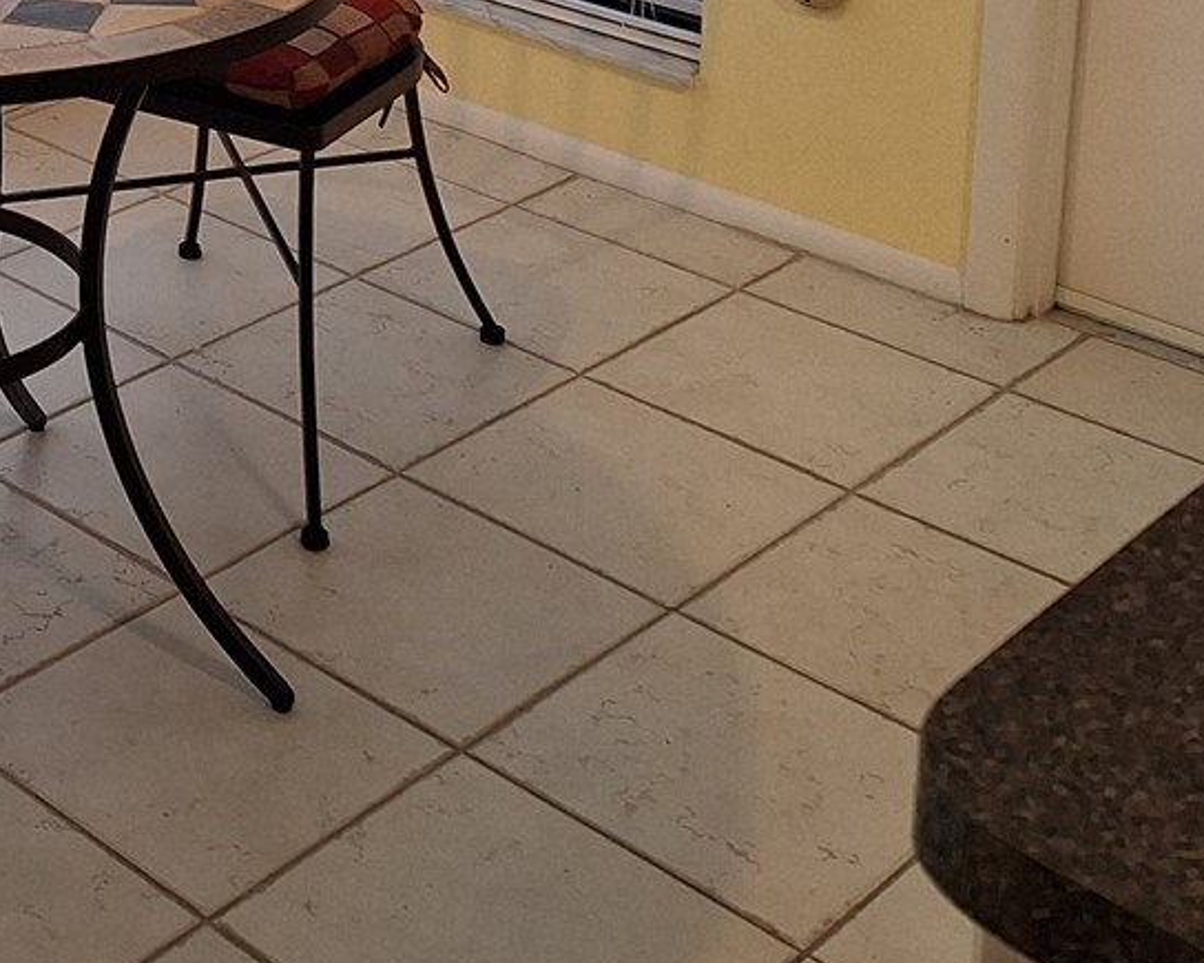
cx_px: -144
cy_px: -301
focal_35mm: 66
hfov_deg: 26.3
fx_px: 2351
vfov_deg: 21.0
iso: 80
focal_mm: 5.54
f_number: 1.8
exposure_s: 1/120
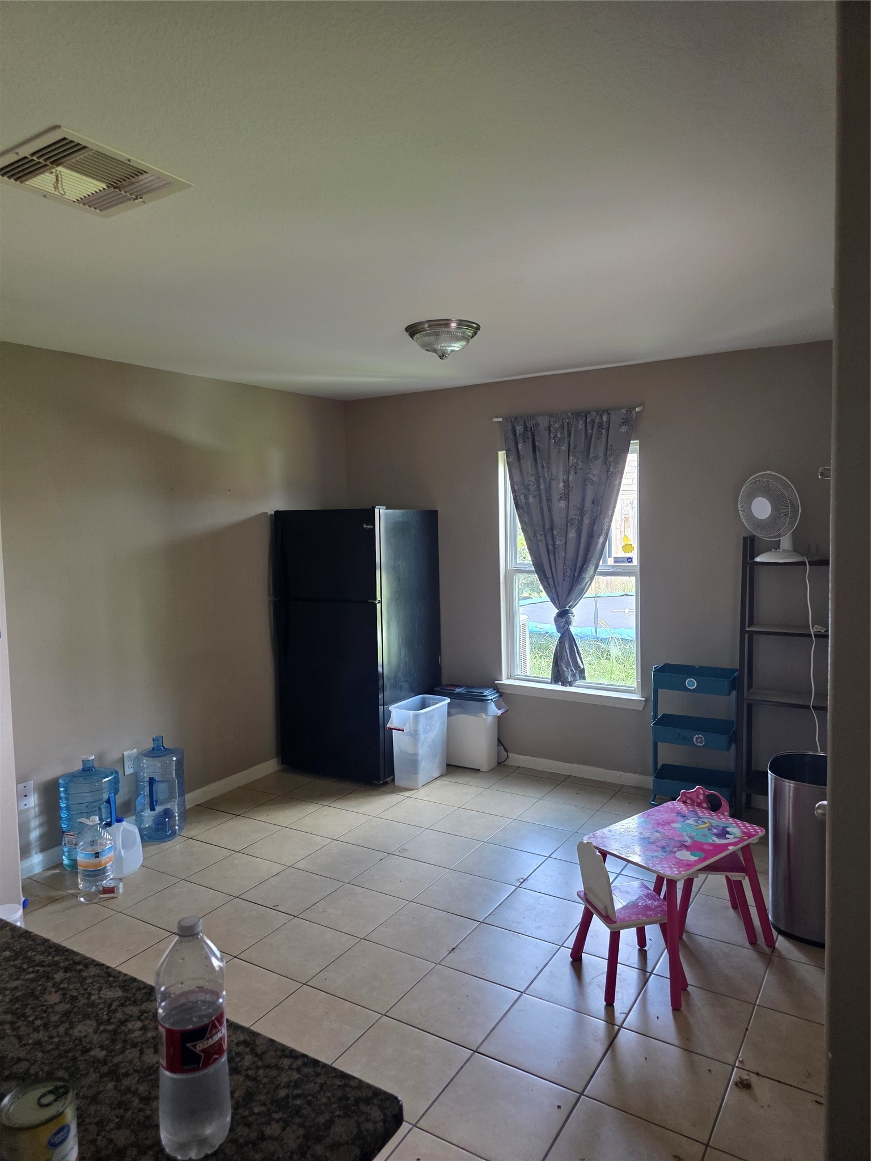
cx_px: 436
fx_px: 772
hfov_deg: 58.9
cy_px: 580
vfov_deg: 73.9
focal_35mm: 23
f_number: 1.7
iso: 320
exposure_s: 1/120
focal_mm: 6.3
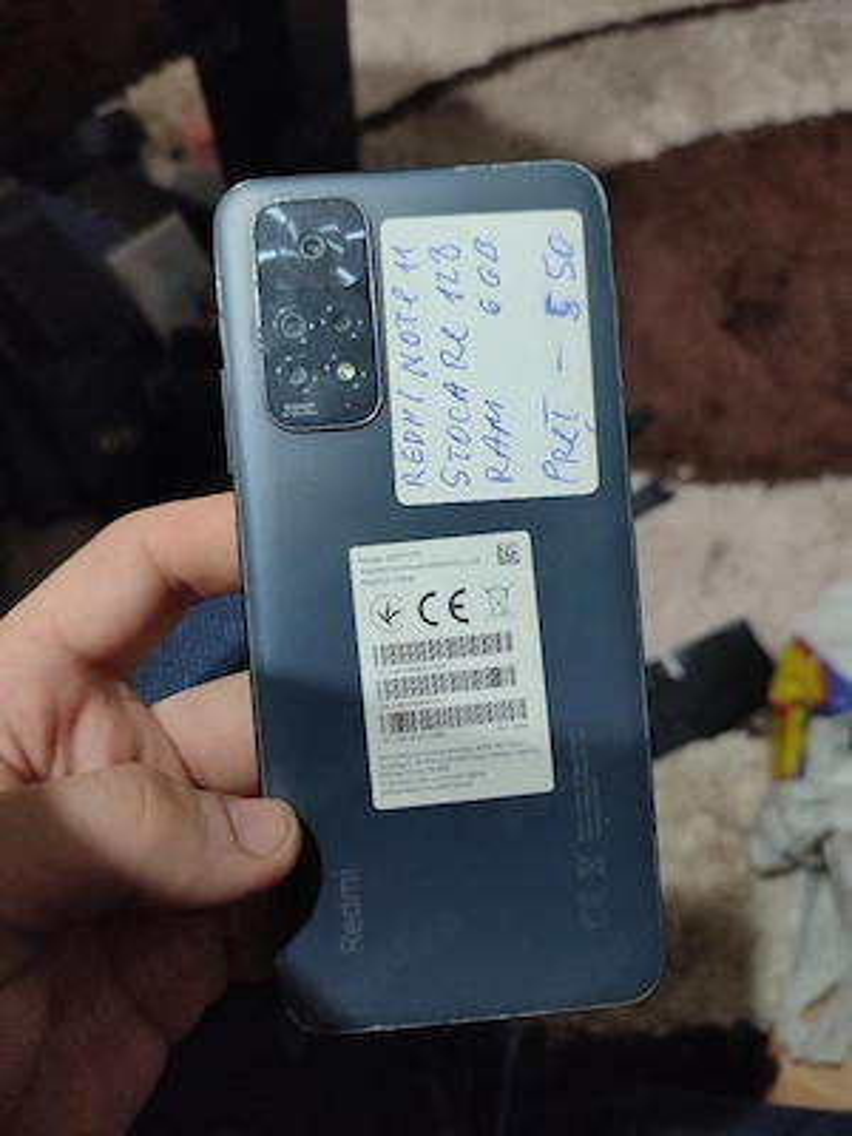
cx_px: 426
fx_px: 820
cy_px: 568
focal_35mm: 25
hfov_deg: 54.9
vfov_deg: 69.4
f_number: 1.9
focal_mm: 6.04
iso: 351
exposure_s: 1/30
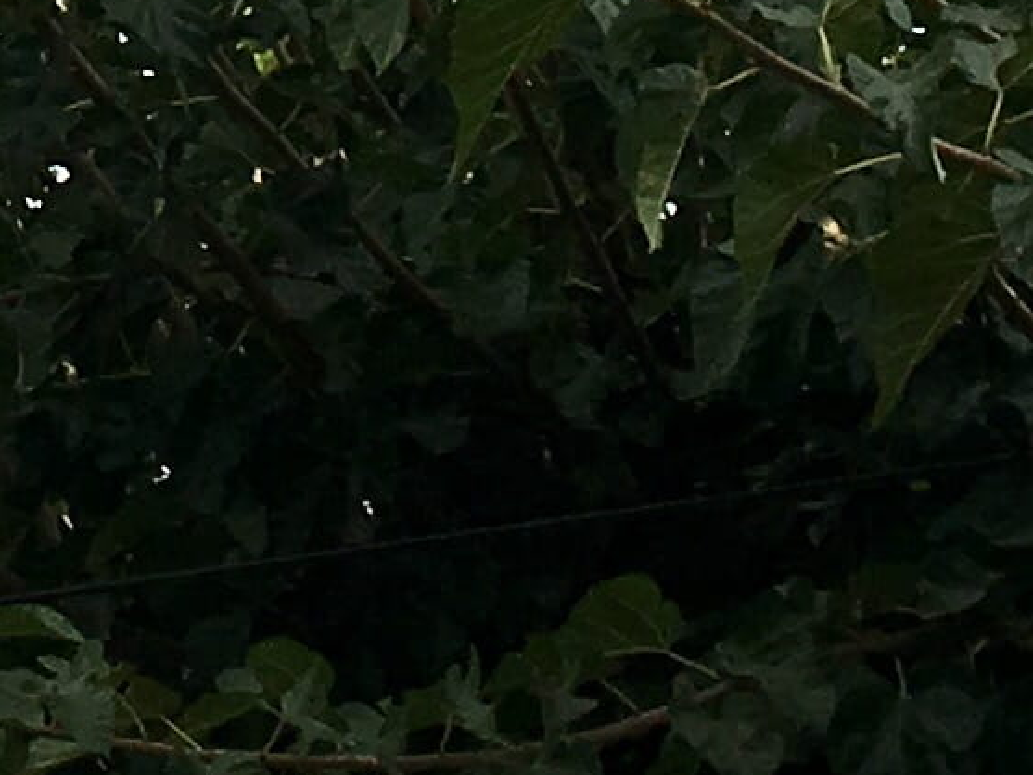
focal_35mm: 210
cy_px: -1096
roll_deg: +1.1
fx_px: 6268
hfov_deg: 9.2
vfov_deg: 6.7
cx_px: -538
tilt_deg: +40.3
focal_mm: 4.15
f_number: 2.2
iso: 25
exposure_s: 1/569
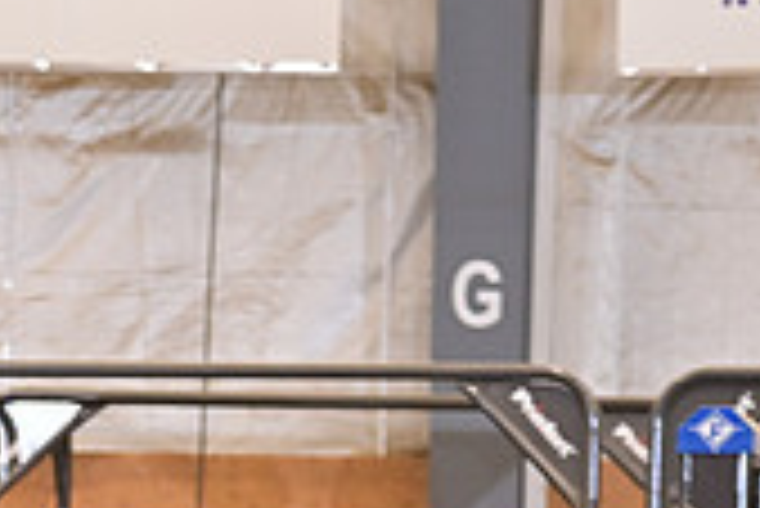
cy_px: 762
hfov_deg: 3.4
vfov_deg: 2.3
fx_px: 12656
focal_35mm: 599
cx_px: -288
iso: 1600
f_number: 3.5
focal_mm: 175
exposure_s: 1/250
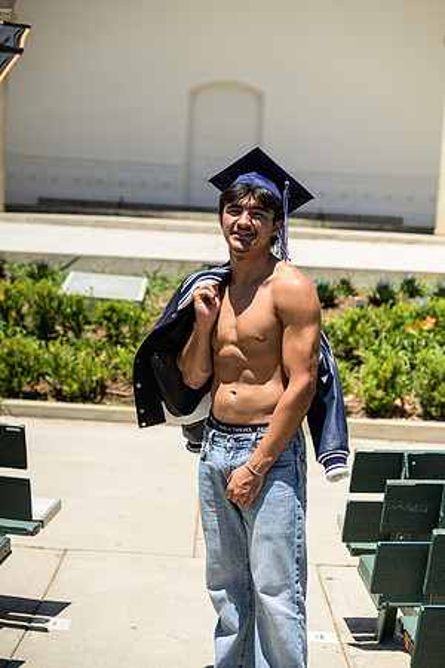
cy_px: 334
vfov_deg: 30.5
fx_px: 1224
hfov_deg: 20.6
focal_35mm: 66
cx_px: 222
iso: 800
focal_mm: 66
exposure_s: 1/6400
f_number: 4
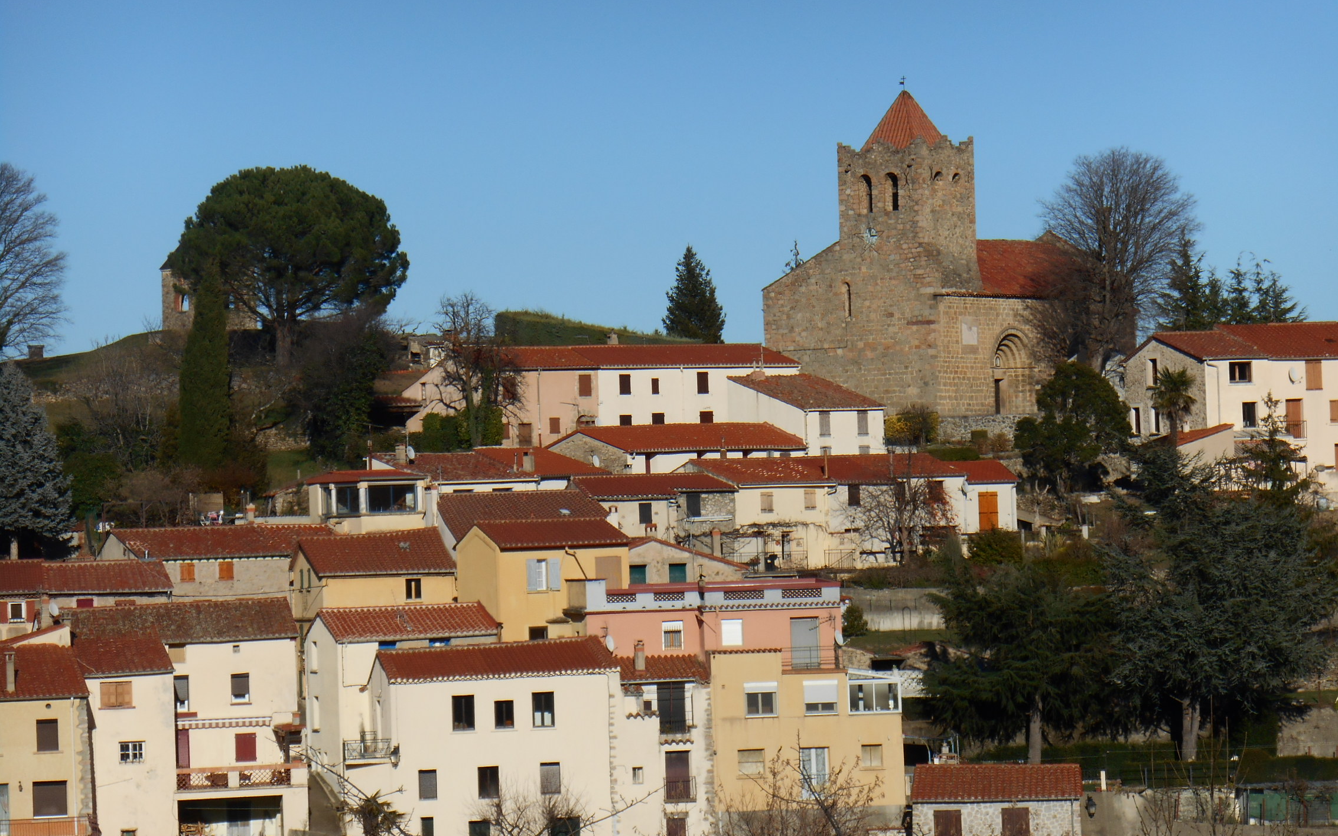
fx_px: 6127
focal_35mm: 168
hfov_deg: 12.5
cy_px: 449
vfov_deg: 7.8
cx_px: 670
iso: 80
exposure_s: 1/640
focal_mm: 28.3
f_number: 6
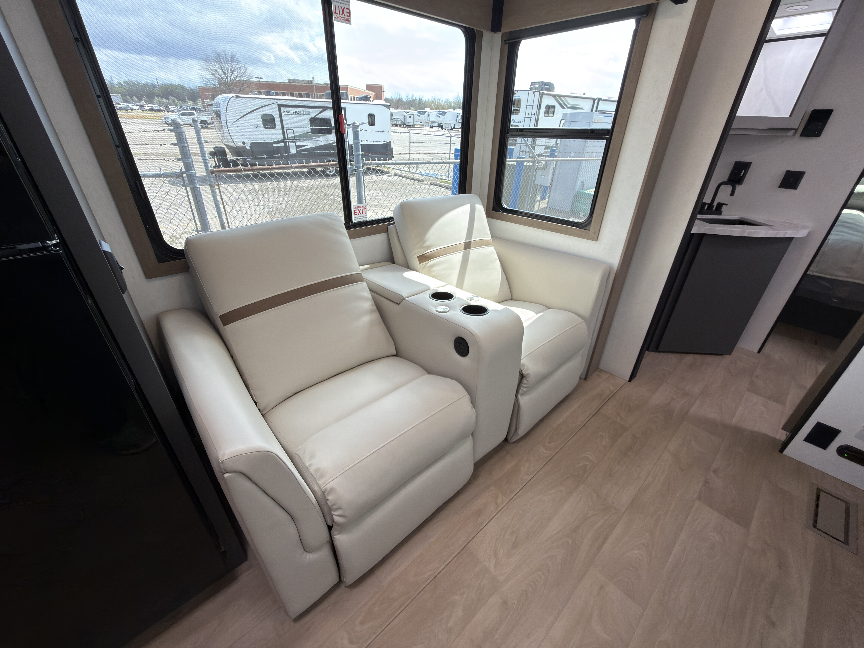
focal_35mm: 14
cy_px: 324
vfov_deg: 85.7
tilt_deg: -30.1
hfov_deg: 102.1
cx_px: 432
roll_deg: -3.2
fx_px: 349
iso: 50
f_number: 2.2
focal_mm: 2.22
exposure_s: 1/121
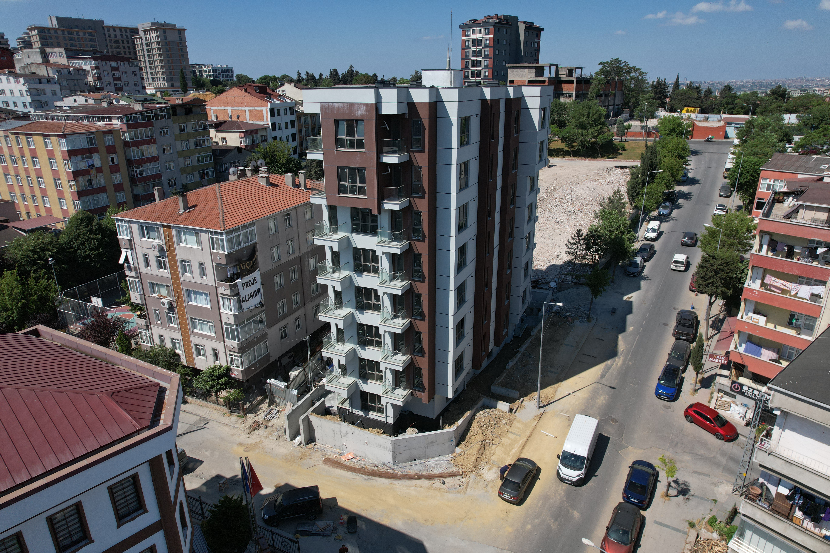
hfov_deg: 78.6
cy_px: 276
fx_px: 507
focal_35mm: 22
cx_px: 415
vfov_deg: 57.2
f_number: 2.8
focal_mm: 8.38
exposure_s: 1/3000
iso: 100
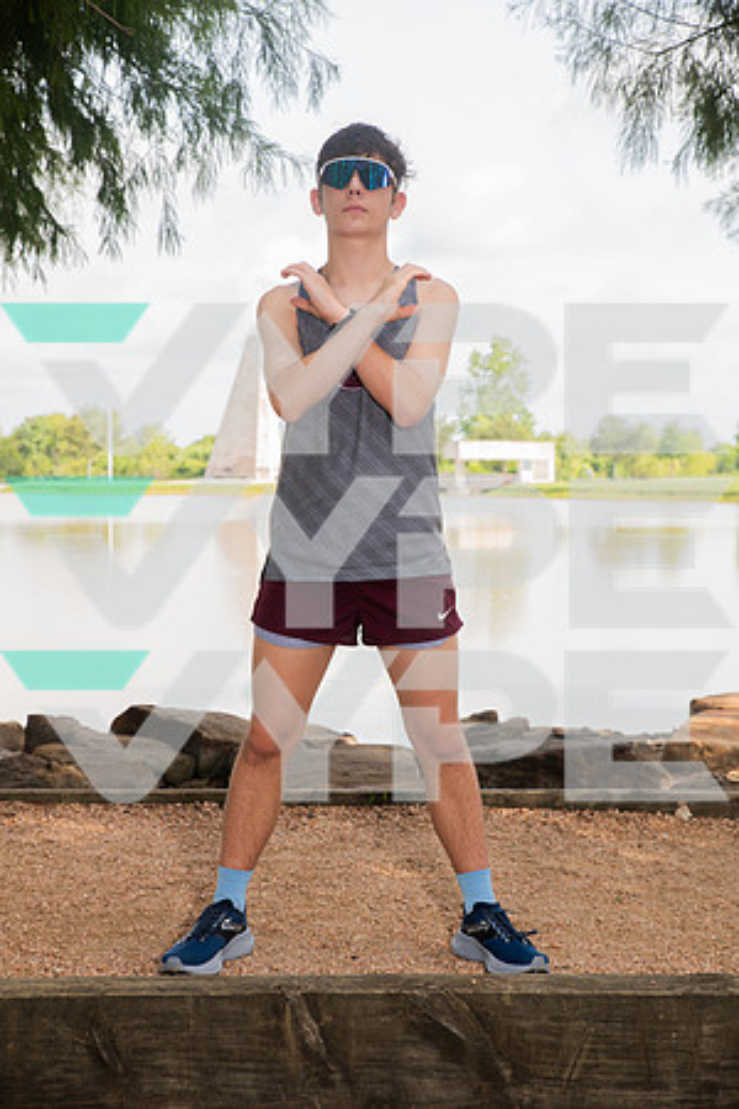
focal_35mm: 58
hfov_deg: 23.4
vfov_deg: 34.5
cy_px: 554
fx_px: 1786
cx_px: 370
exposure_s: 1/250
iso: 250
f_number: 7.1
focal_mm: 58
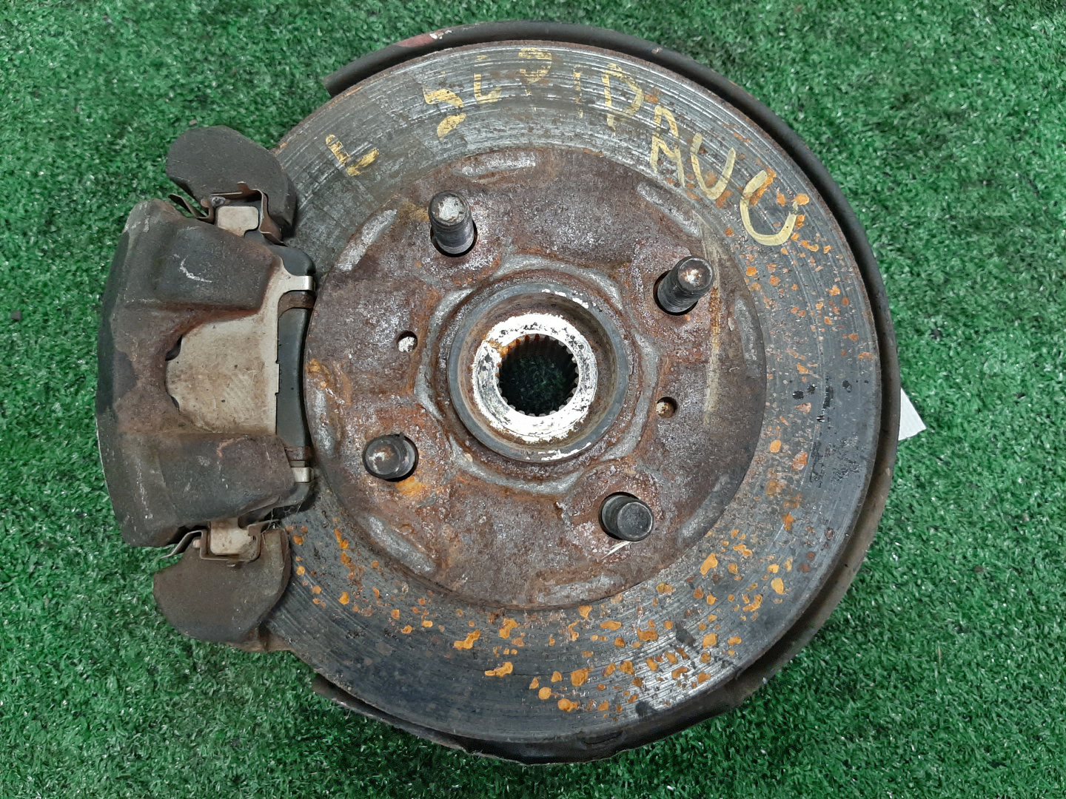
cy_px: 400
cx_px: 533
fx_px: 801
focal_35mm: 26
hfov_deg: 67.3
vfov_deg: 53.1
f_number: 1.7
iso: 178
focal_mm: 3.93
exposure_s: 1/50
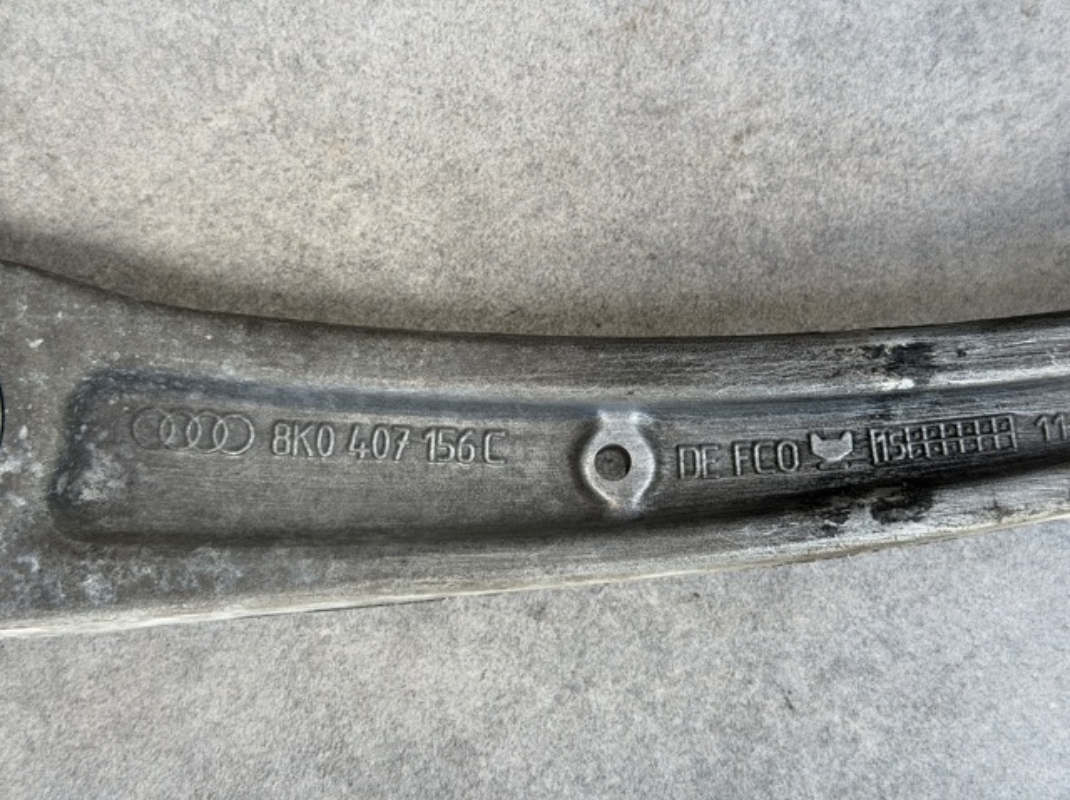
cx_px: 535
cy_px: 400
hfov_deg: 39.7
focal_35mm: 48
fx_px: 1483
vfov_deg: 30.2
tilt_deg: -85.9
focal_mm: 6.76
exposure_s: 1/121
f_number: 1.78
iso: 50
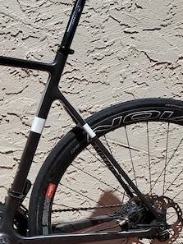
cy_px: 140
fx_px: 493
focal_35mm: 70
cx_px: -58
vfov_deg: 27.7
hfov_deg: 19.3
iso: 50
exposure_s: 1/1893
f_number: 2.4
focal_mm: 4.3
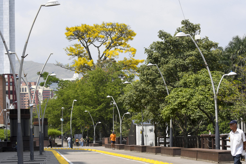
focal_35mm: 105
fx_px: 717
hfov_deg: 19.5
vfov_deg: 13.0
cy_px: 82
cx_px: 123
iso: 400
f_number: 11
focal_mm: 70
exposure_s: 1/640
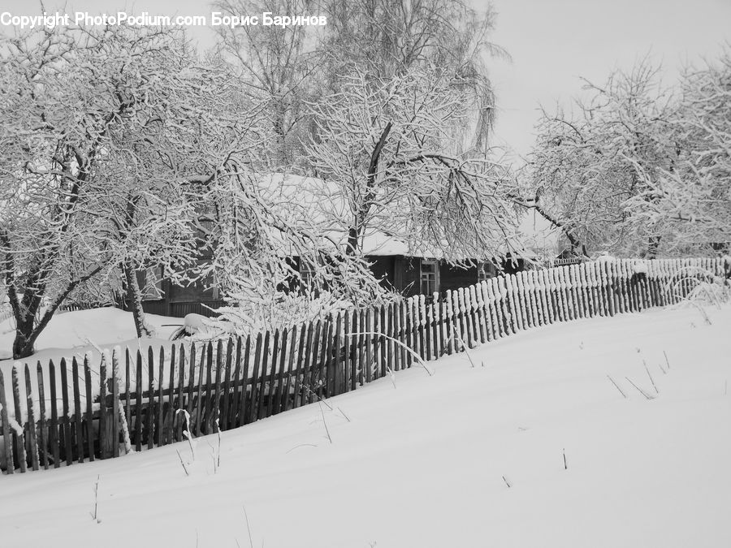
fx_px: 1056
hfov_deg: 38.2
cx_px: 366
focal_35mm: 50
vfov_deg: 29.1
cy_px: 274
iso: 80
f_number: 4
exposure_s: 1/320
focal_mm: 8.9
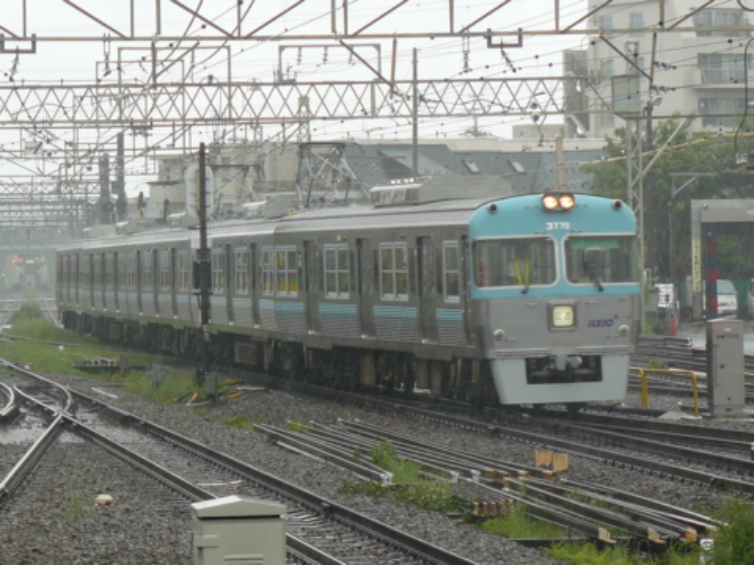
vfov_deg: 7.6
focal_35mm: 195
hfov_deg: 10.1
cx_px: 377
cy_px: 282
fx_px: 4247
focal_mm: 21.6
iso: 100
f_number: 3.2
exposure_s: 1/60
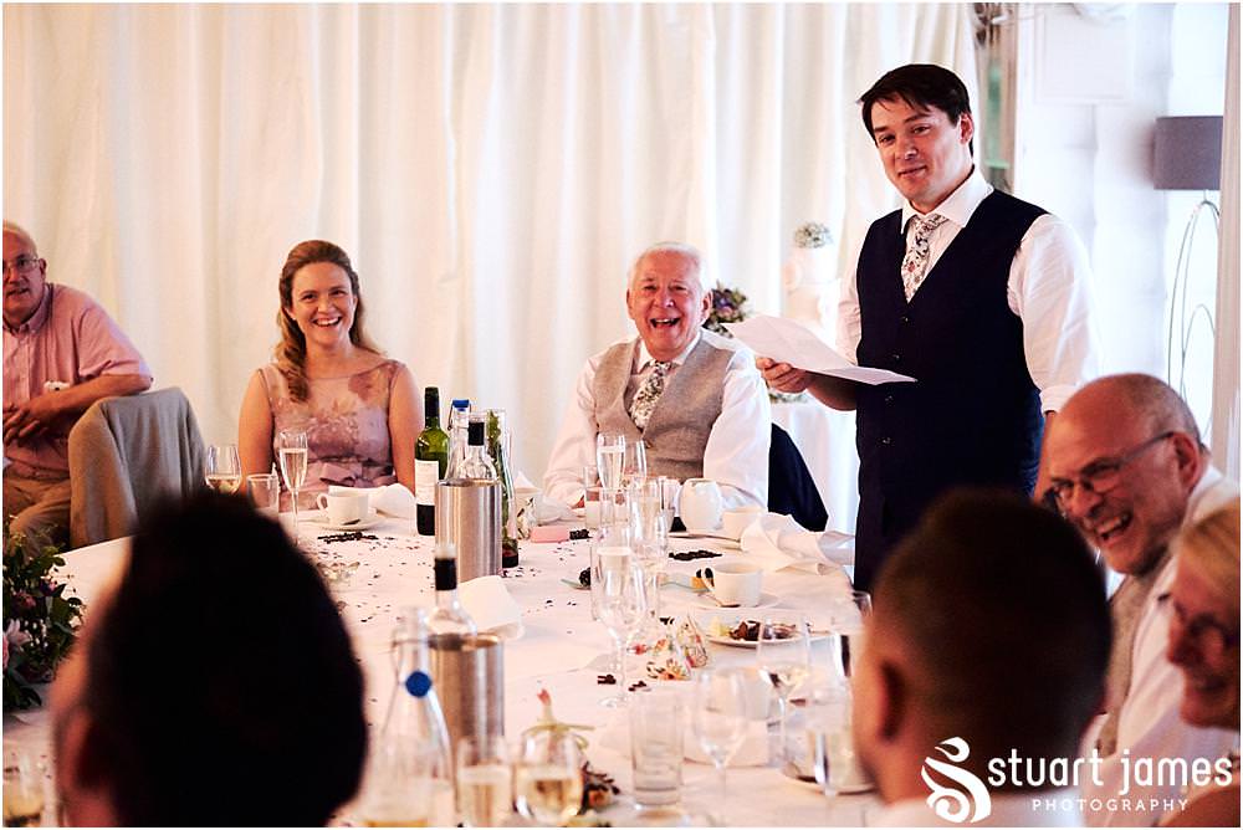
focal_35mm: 75
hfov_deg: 27.0
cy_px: 415
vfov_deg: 18.2
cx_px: 622
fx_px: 2591
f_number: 2.2
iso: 6400
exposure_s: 1/160
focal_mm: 50
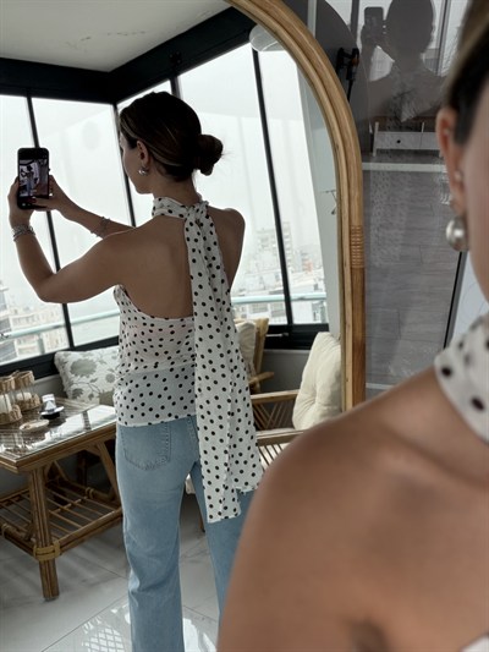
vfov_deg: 60.0
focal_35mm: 30
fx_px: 565
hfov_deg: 46.8
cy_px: 326
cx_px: 244
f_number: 1.9
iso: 25
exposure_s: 1/336
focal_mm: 2.71
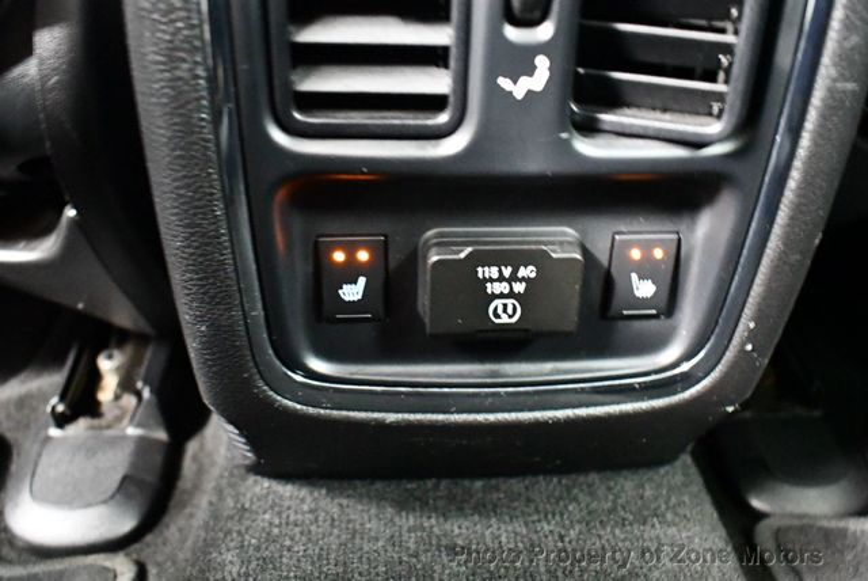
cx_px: 434
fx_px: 869
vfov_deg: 36.9
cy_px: 290
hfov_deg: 53.1
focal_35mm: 36
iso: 12800
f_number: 3.5
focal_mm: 18
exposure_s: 1/10
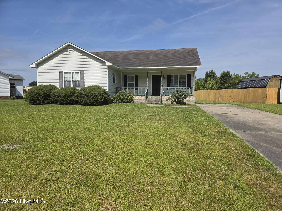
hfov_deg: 73.9
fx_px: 187
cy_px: 106
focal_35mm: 23
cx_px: 141
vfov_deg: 58.9
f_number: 1.7
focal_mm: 6.3
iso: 64
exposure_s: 1/7944
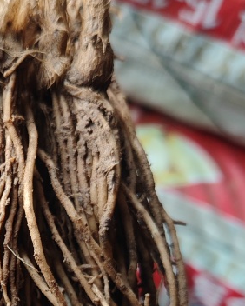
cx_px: -30
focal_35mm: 68
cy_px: 283
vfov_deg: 26.8
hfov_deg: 21.3
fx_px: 616
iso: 500
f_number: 1.8
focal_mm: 5.25
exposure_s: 1/100
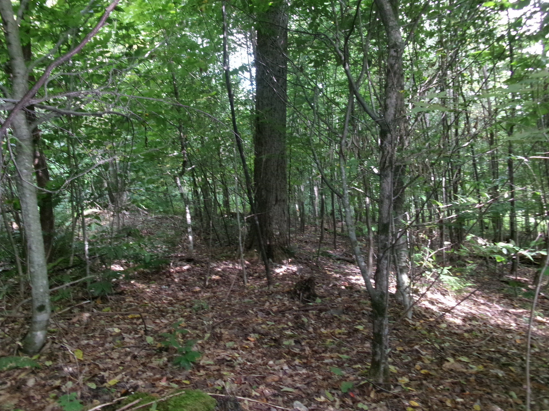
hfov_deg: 63.4
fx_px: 444
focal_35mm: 28
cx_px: 274
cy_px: 206
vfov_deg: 49.7
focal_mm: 5.1
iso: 400
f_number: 3.9
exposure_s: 1/34
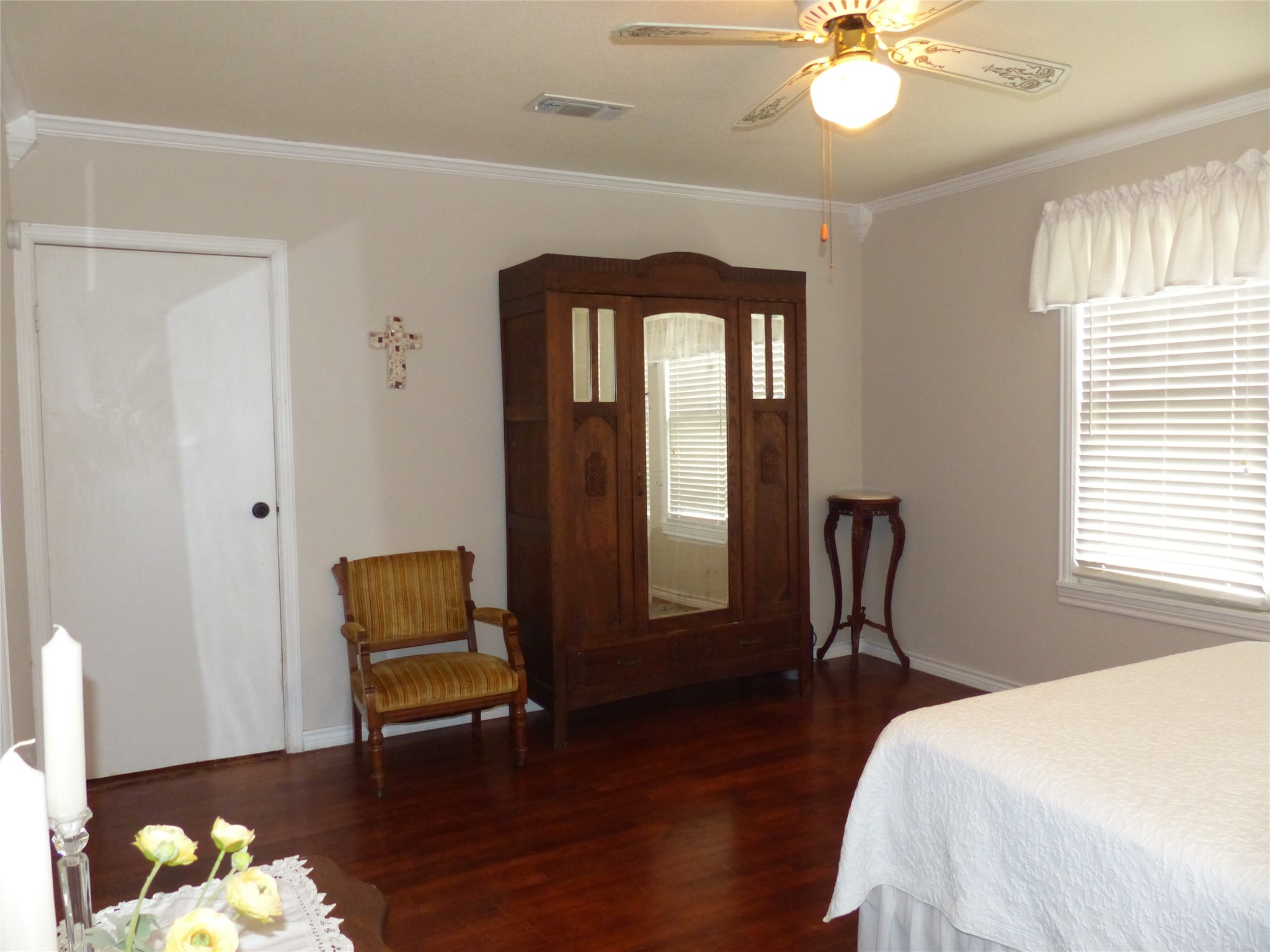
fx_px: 917
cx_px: 635
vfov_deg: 54.9
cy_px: 476
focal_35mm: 25
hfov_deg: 69.4
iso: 400
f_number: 2.8
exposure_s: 1/60
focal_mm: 4.5
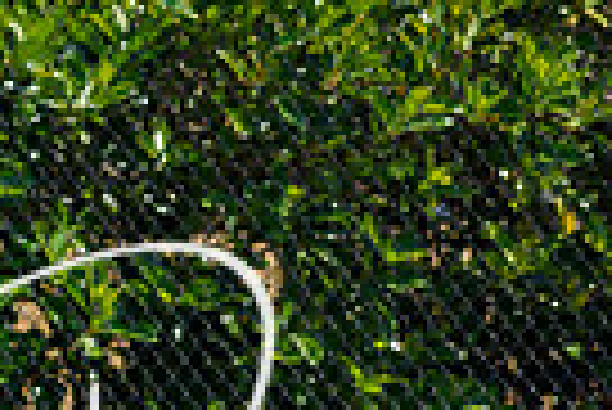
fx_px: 13240
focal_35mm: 778
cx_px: -364
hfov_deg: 2.6
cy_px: 70
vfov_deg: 1.8
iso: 200
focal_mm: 122
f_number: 7.1
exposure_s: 1/800
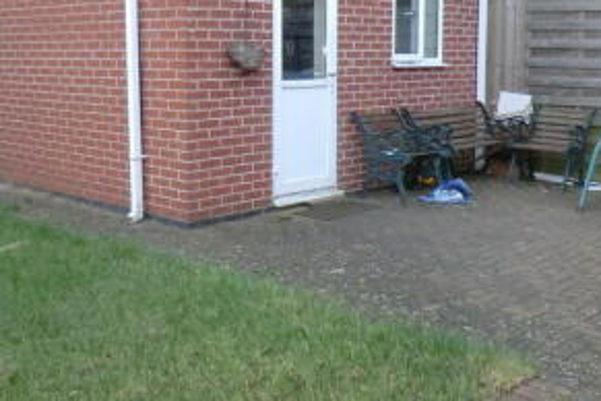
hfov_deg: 39.6
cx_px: 305
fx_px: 835
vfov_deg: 26.9
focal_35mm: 50
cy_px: 148
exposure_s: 1/60
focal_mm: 4.3
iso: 400
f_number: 3.2
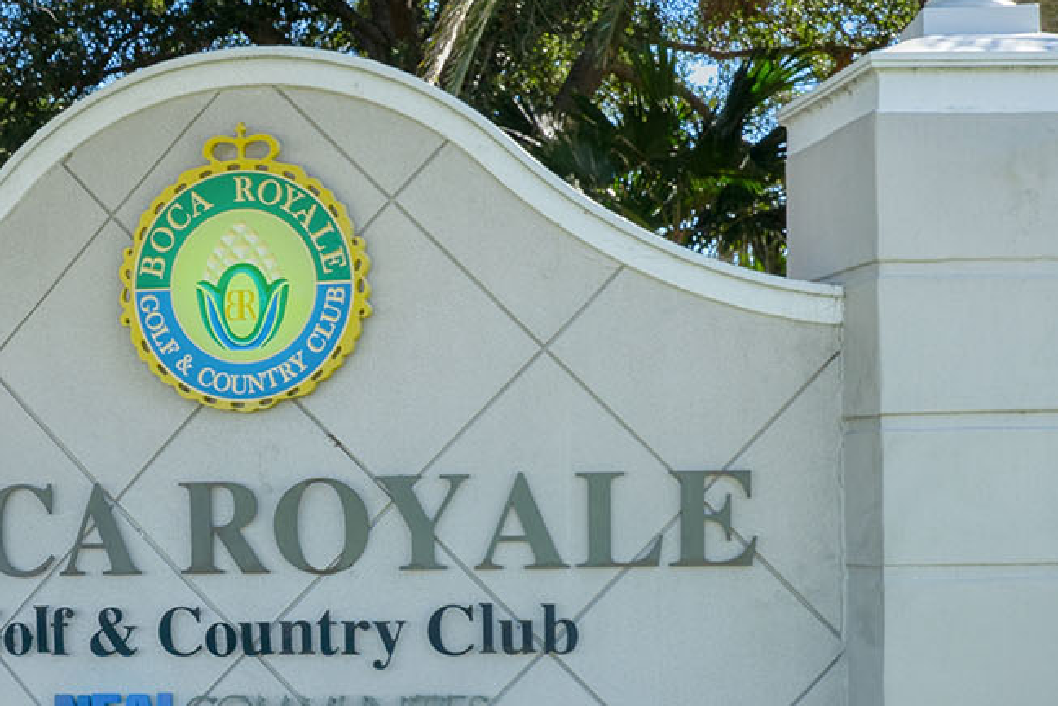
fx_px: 1793
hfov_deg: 31.4
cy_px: 318
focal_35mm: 61
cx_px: 109
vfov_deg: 22.3
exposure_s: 1/200
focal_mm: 22
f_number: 10
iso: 250
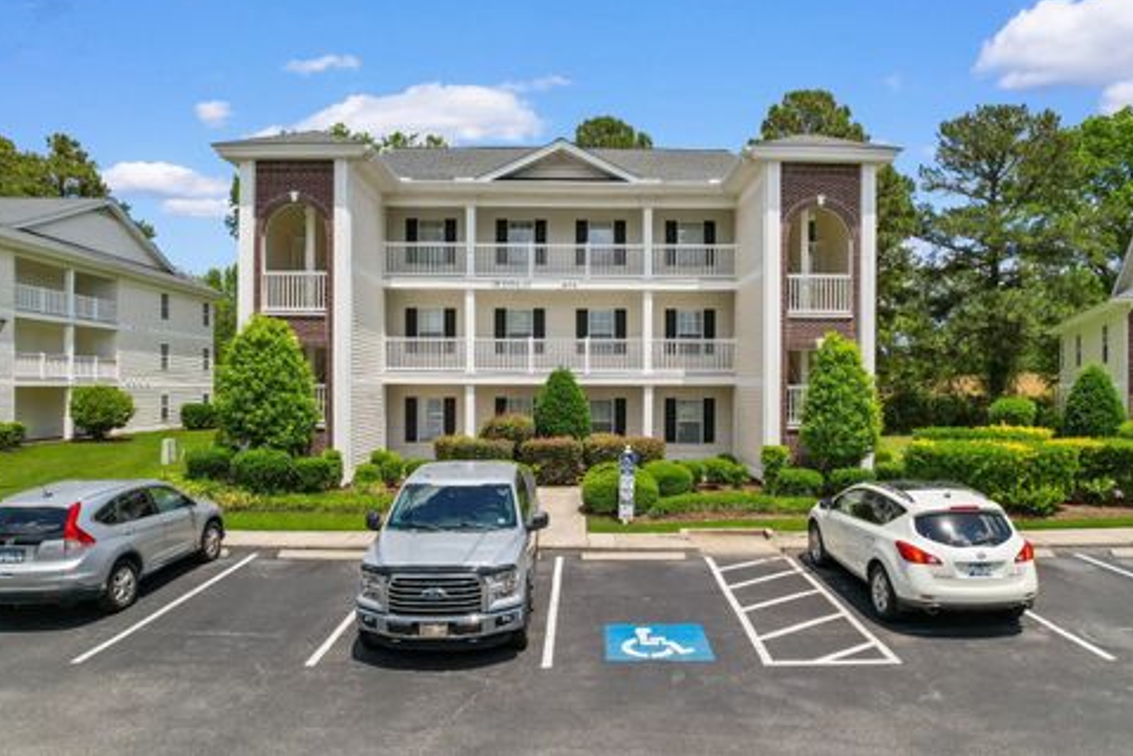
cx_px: 576
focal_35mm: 23
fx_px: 724
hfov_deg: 76.1
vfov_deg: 55.1
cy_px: 366
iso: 150
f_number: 2.8
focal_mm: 8.38
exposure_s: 1/1000
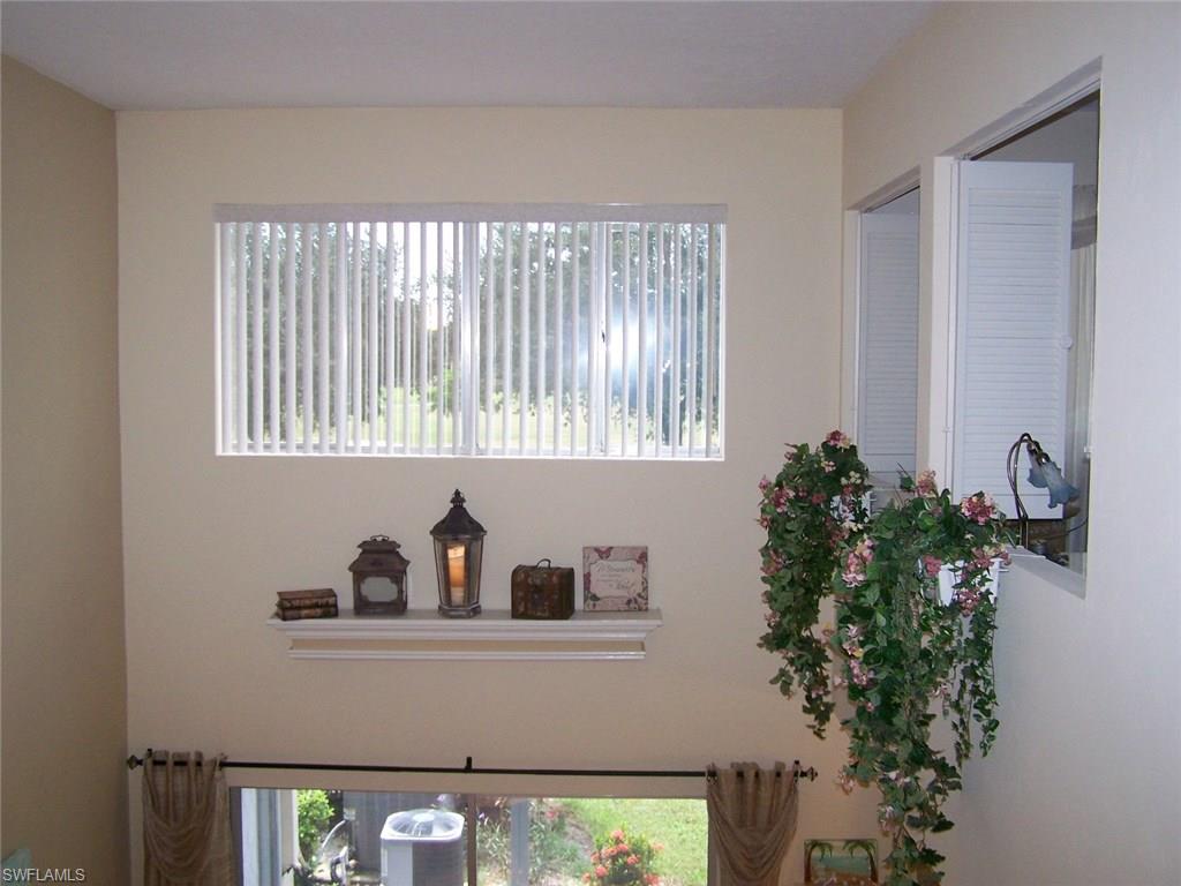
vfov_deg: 37.7
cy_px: 443
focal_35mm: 38
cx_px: 590
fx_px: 1296
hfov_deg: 49.0
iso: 160
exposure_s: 1/60
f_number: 2.8
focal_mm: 6.3
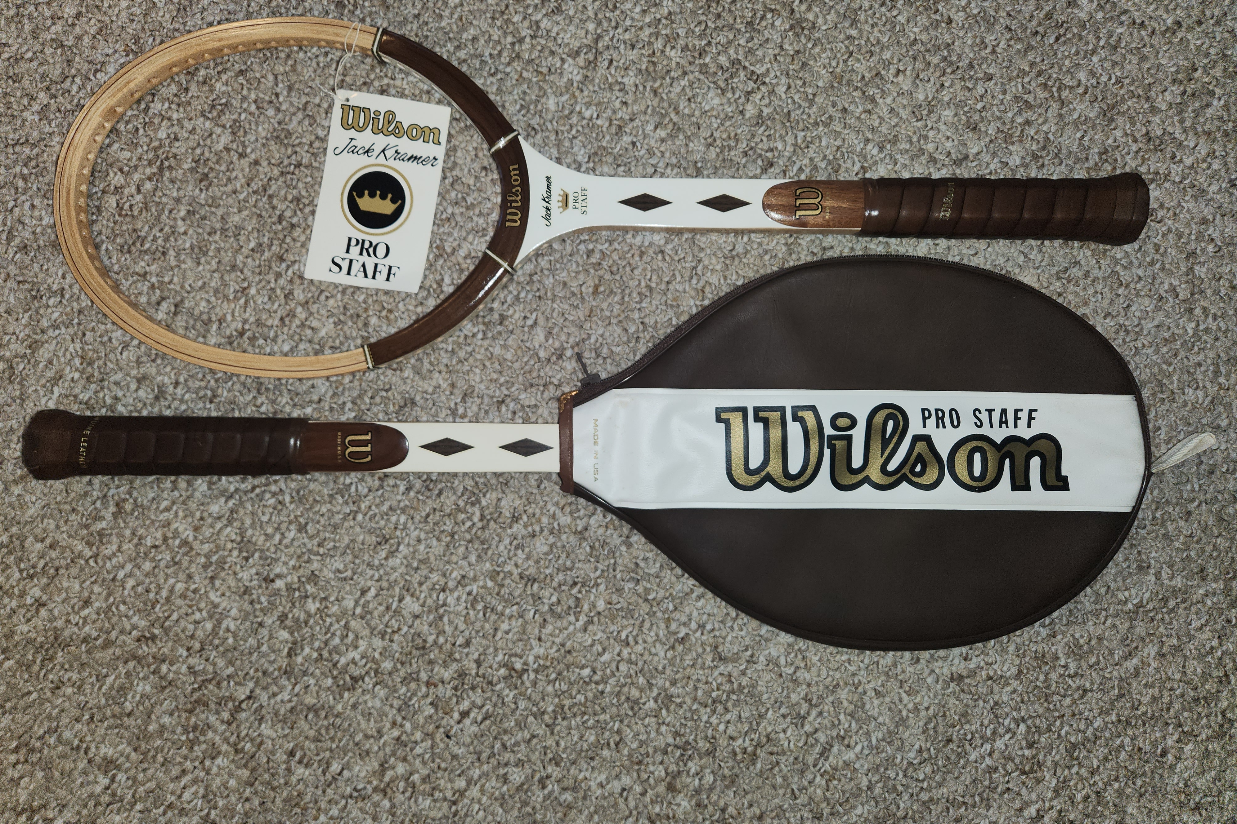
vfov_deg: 53.1
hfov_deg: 73.7
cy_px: 388
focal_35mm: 24
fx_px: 825
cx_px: 619
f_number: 1.8
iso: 50
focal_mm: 5.4
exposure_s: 1/60
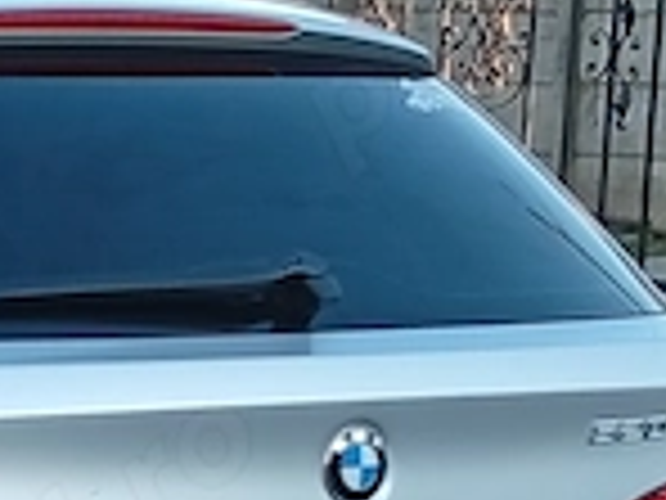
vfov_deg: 7.0
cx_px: -356
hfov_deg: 9.1
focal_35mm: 211
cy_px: 671
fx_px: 4060
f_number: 1.8
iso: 78
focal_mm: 3.96
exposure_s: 1/100
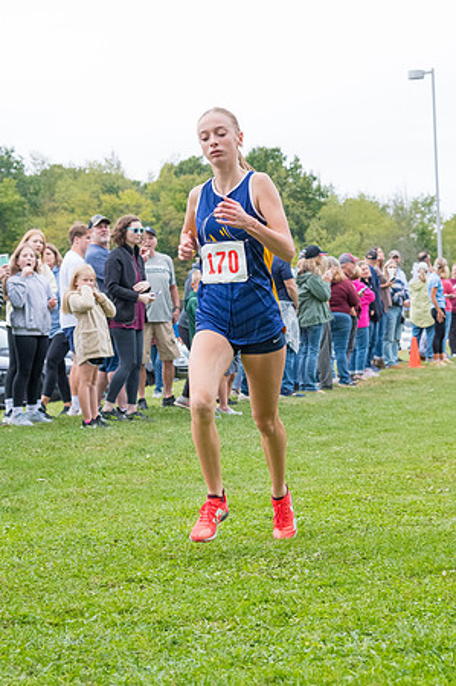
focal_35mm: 93
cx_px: 228
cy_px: 343
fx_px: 1771
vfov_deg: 21.9
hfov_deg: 14.7
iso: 2000
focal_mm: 62
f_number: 5.6
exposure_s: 1/1250
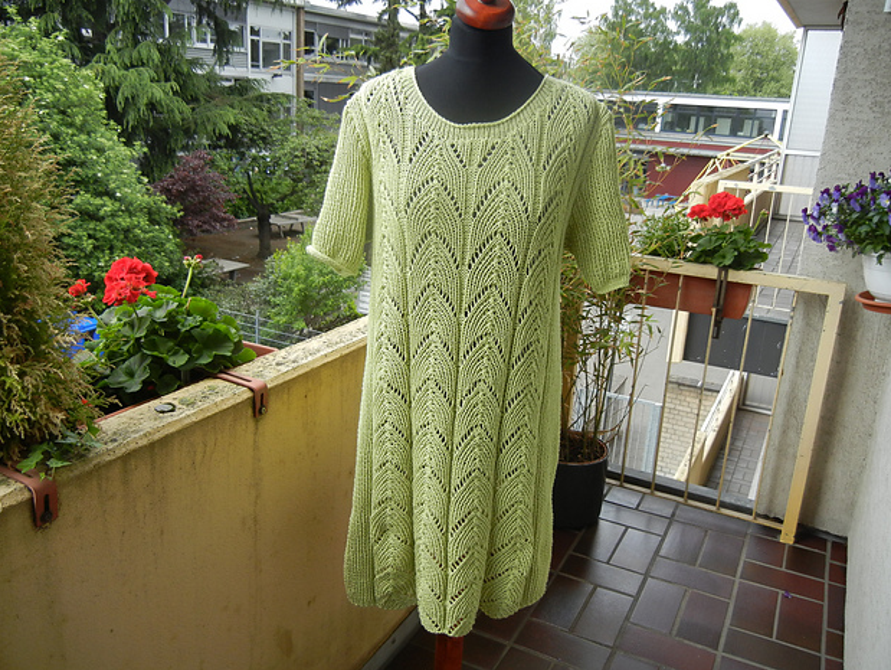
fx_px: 798
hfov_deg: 58.3
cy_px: 326
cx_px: 456
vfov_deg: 45.5
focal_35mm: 31
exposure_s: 1/340
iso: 160
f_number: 3.5
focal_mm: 5.4
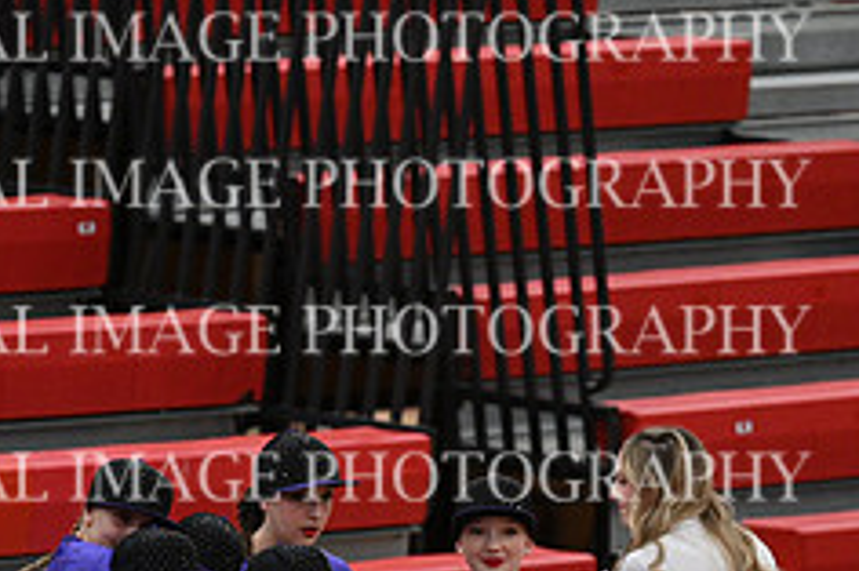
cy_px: 696
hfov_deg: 4.2
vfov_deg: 2.8
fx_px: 11731
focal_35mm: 492
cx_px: 284
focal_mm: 200
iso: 4000
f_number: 3.5
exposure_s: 1/400
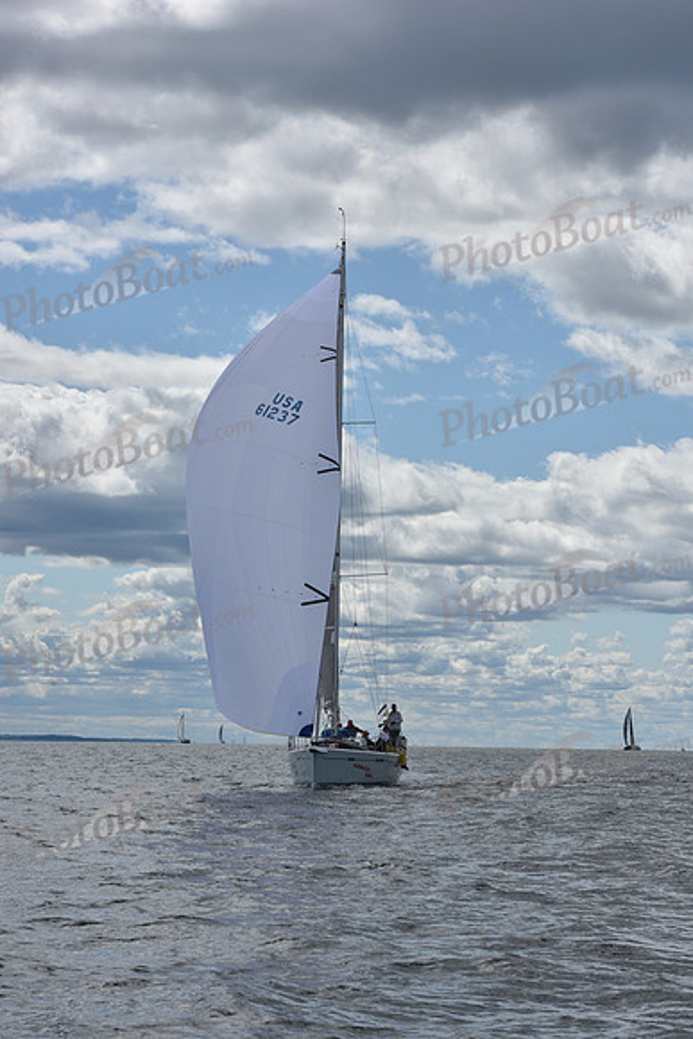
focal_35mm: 92
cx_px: 346
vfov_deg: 22.1
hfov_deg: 14.9
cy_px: 520
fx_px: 2655
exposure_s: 1/800
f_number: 13
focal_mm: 92
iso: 250
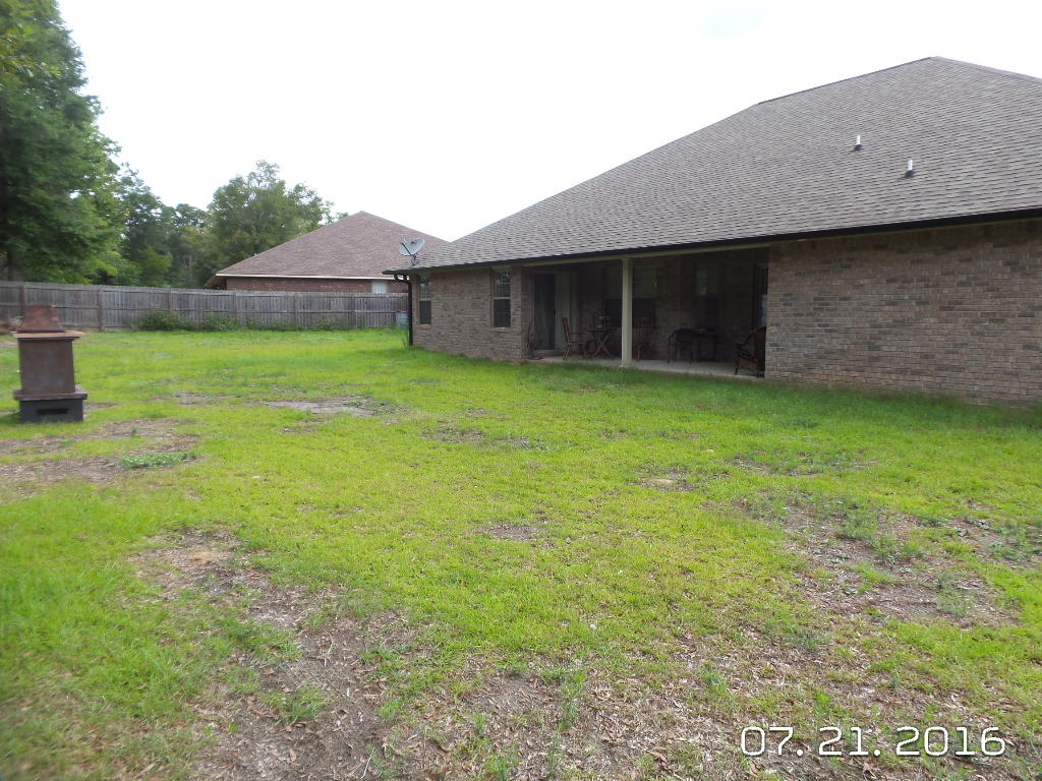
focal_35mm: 23
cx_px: 521
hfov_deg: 73.9
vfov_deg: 58.9
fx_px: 692
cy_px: 390
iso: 100
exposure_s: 1/250
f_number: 3.5
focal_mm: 4.1
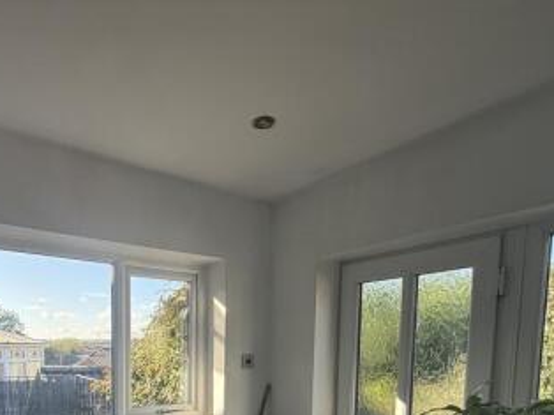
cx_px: 207
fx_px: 416
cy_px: 384
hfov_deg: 66.3
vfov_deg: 47.0
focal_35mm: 26
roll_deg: -0.4
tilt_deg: -4.8
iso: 64
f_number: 2.2
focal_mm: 2.22
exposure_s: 1/293
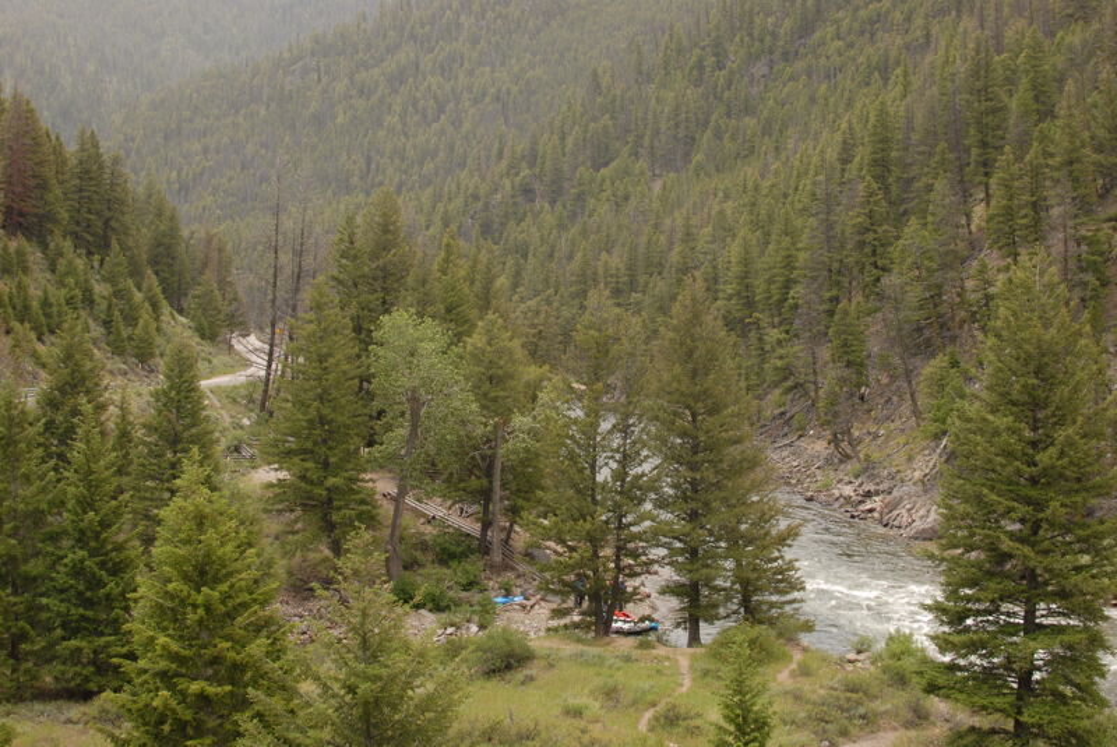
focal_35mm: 52
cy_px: 374
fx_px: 1630
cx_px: 558
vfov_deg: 25.8
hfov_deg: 37.8
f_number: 8
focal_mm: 35
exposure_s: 1/125
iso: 200
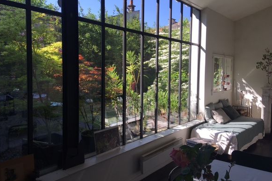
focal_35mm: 31
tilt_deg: -4.4
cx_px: 133
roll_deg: -0.3
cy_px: 86
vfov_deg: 42.3
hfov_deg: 60.3
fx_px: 234
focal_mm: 4.15
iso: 25
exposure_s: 1/487
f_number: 2.2
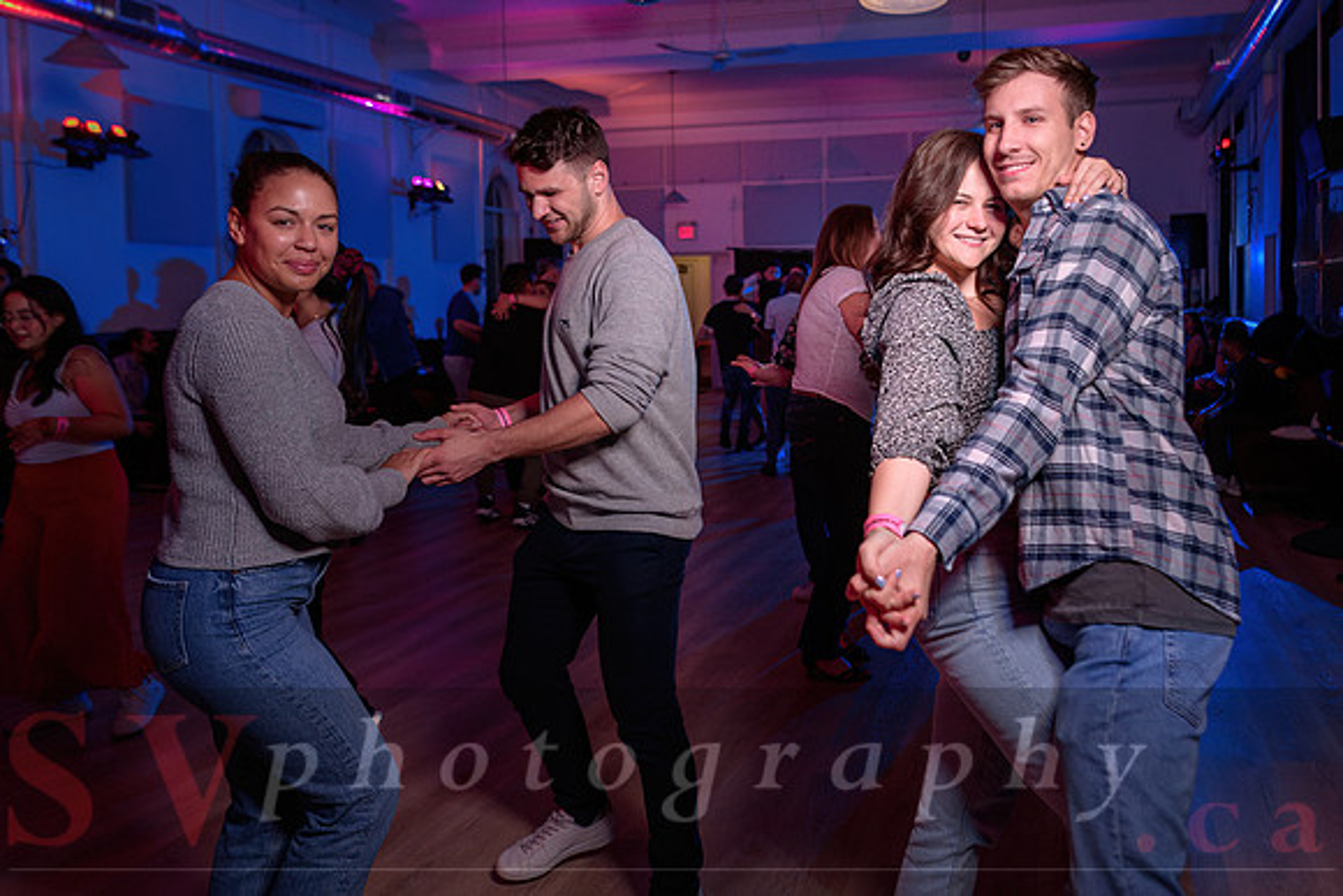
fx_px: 1089
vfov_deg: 44.5
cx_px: 816
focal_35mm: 29
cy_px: 351
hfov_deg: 62.7
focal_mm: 24
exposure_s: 1/100
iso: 400
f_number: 2.8
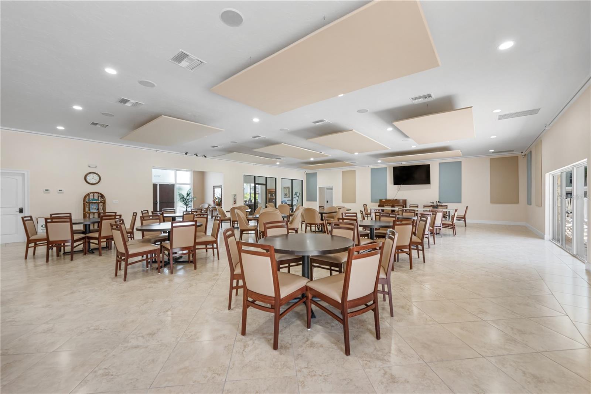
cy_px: 197
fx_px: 246
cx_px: 296
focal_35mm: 15
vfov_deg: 77.3
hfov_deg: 100.4
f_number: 9
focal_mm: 15
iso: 400
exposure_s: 1/15
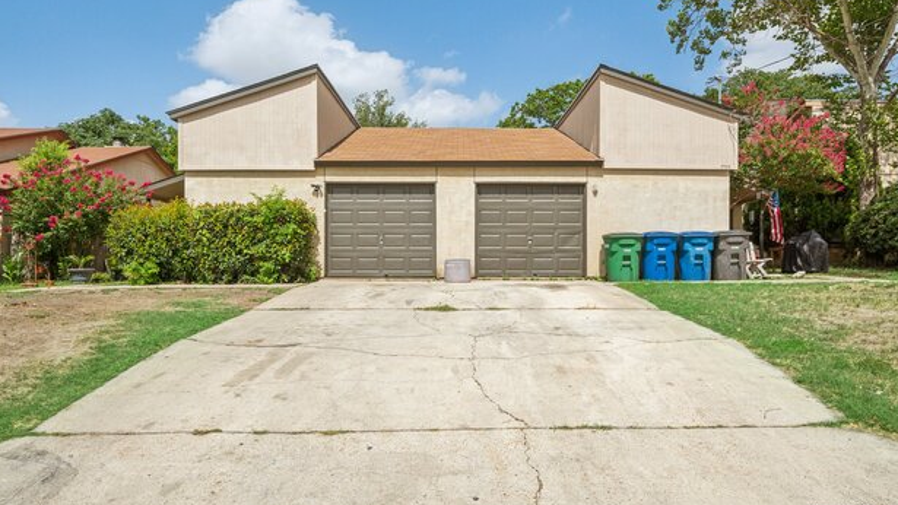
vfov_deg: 47.6
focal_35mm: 24
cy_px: 225
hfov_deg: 76.3
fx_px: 571
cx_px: 456
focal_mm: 22
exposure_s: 1/1000
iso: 640
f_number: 10
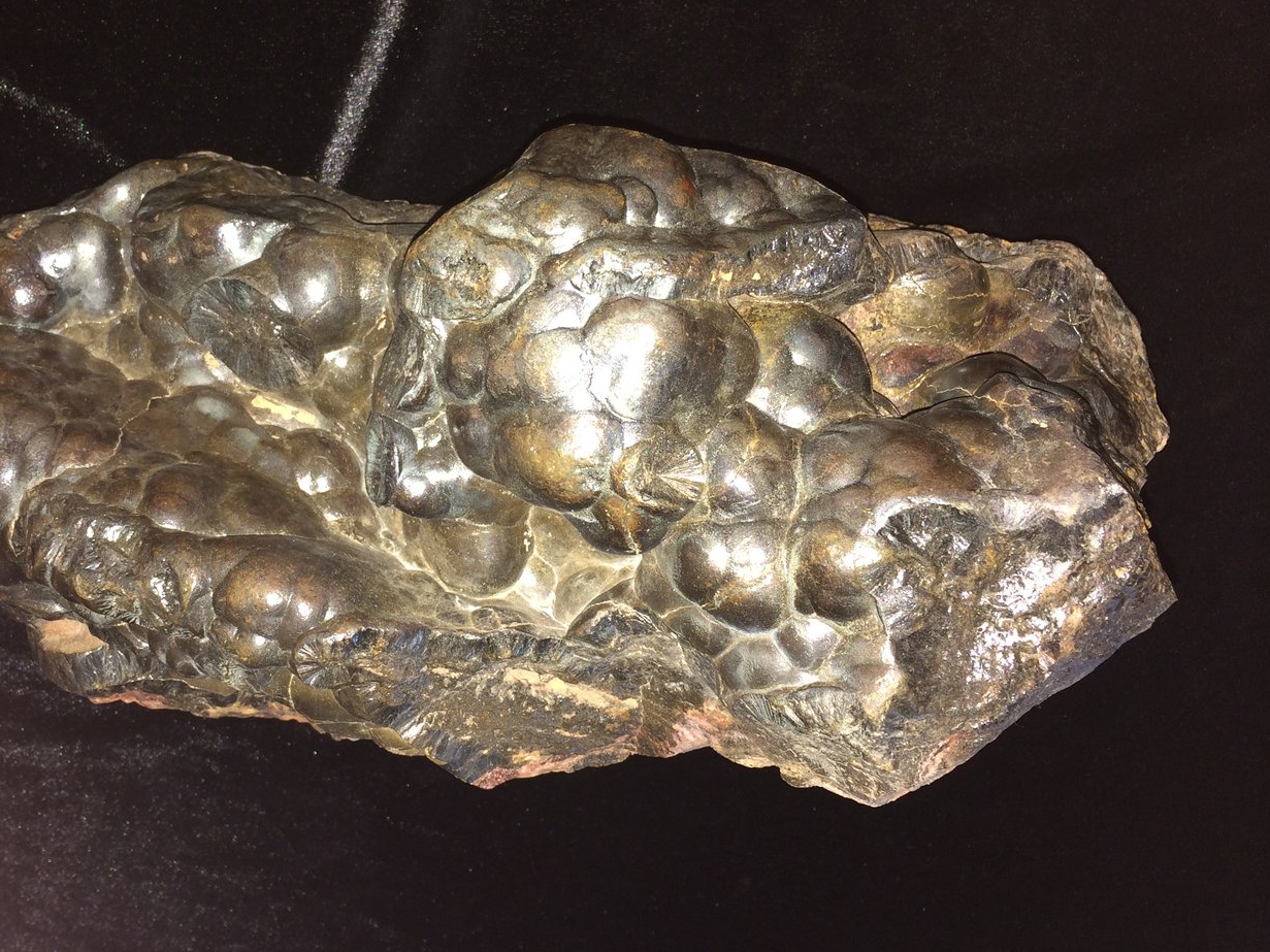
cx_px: 455
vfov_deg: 36.7
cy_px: 402
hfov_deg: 47.3
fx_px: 1431
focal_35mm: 39
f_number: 2.2
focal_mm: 4.12
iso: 64
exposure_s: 1/16
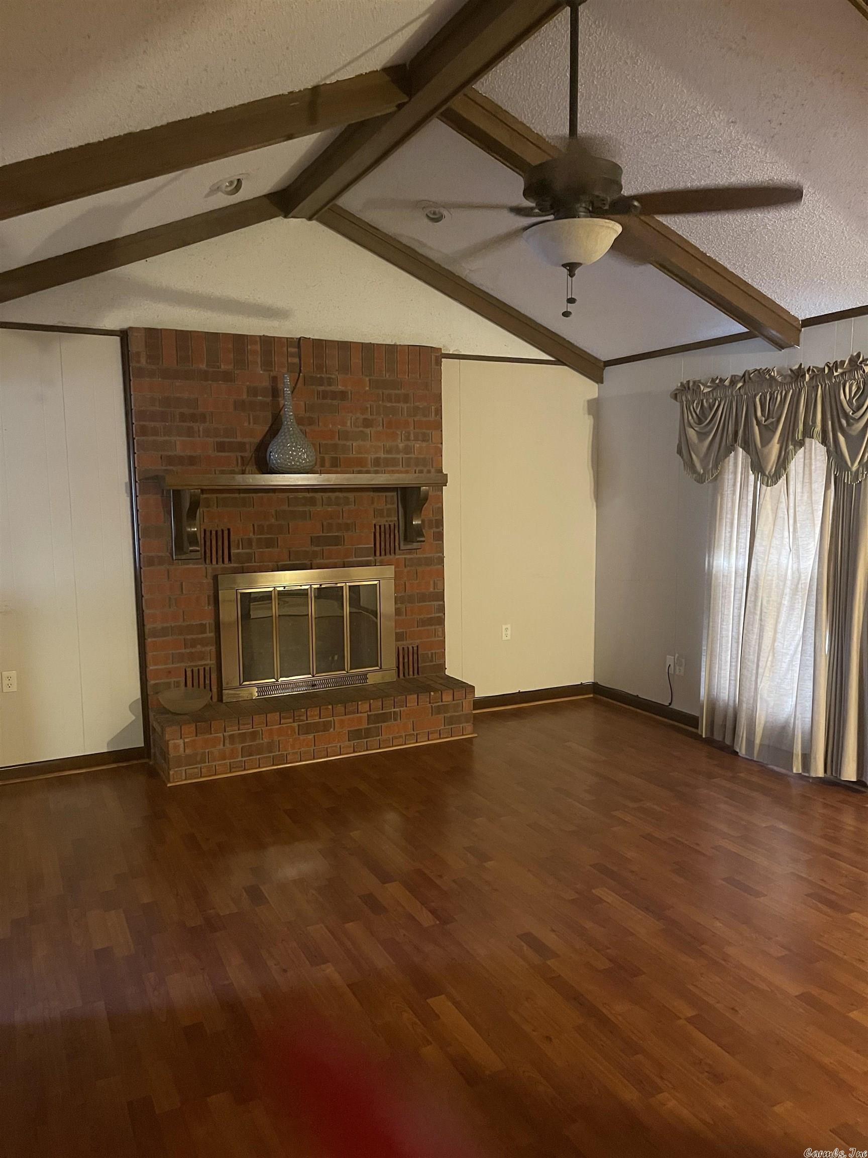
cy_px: 579
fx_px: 869
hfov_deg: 53.1
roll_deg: -0.3
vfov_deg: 67.3
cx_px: 434
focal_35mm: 26
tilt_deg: -5.6
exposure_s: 1/30
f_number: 1.6
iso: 800
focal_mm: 5.1
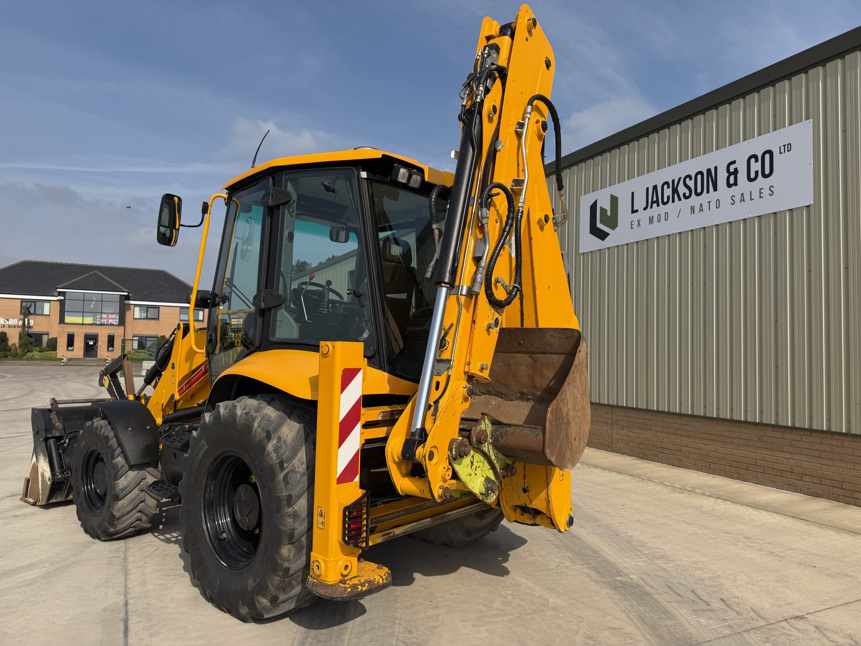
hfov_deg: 71.6
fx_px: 597
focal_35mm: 24
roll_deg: -0.7
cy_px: 323
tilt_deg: +2.5
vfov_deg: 56.8
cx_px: 430
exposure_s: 1/5319
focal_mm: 6.76
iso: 80
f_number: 1.78
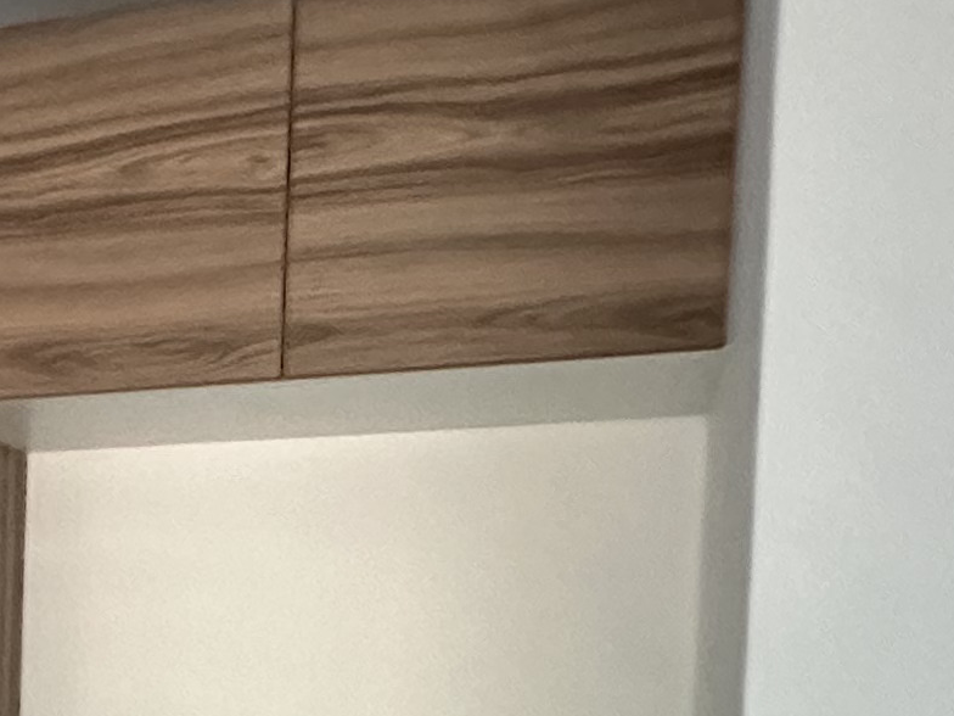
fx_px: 1984
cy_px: 822
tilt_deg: -3.4
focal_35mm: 72
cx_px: -605
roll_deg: -0.9
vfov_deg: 19.4
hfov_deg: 21.2
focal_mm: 2.22
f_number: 2.2
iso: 1250
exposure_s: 1/60
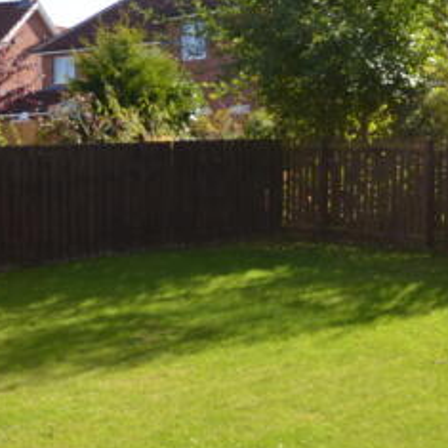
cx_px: 327
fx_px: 937
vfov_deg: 26.9
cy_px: 247
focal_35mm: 64
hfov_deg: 26.6
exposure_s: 1/200
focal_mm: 18
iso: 100
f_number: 6.3
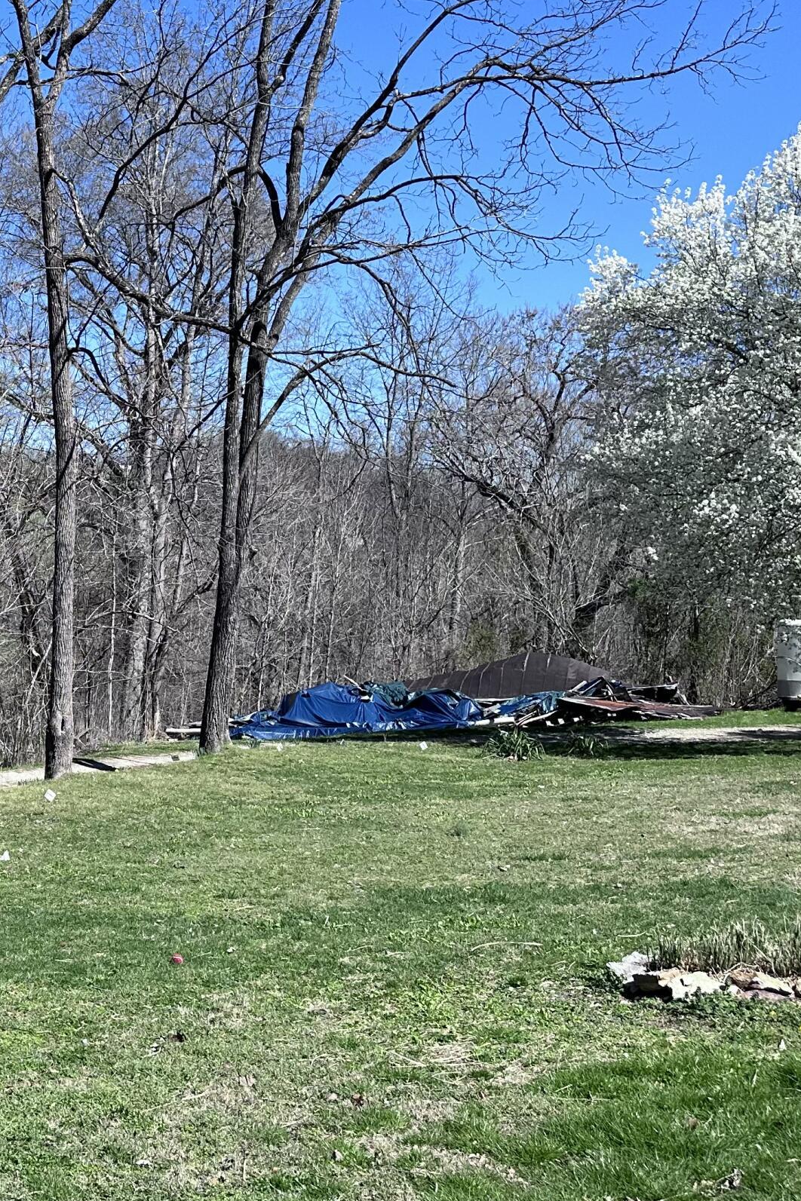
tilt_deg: +1.5
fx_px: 1569
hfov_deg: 26.3
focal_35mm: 47
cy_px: 498
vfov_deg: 41.8
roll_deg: -4.6
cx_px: -87
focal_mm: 6.86
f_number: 1.78
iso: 80
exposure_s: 1/3717
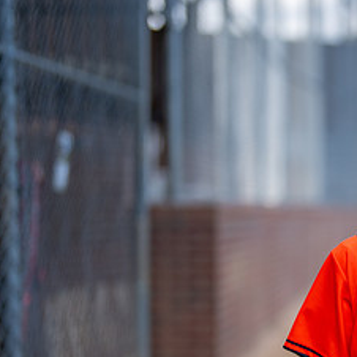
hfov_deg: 13.6
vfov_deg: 13.9
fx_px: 1458
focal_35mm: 125
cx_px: 426
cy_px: 297
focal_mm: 50
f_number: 1.2
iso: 125
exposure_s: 1/2500
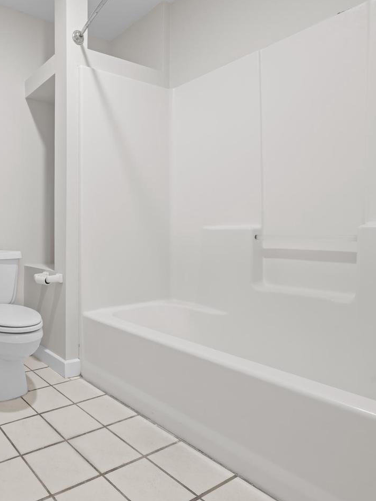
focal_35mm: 22
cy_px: 252
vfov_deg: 76.4
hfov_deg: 50.1
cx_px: 3
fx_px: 319
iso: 800
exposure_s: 1/6
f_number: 8
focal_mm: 15
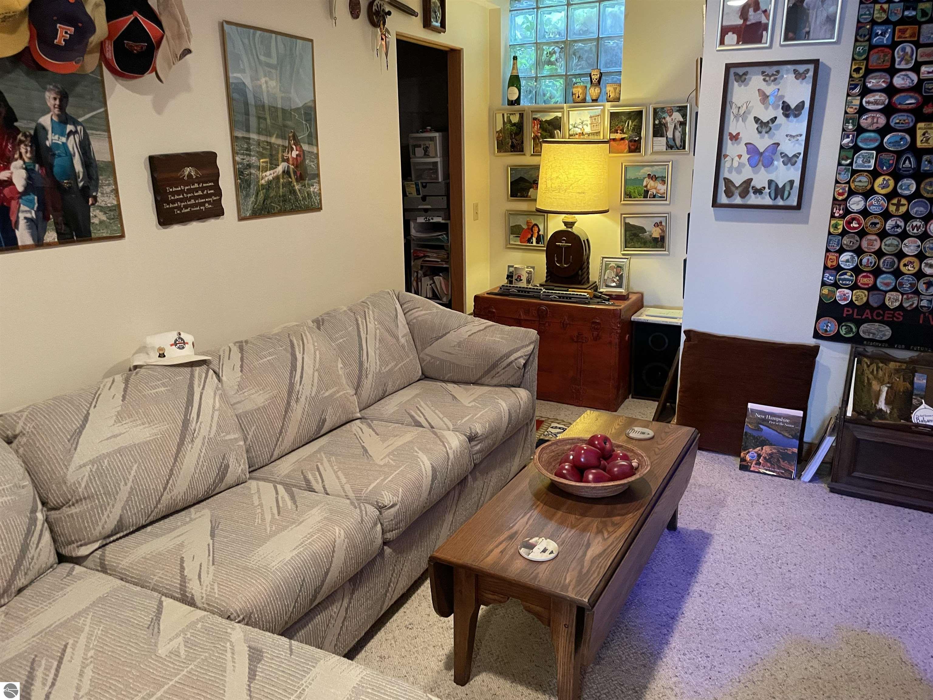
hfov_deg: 67.3
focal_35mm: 26
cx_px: 466
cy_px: 350
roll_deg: -0.1
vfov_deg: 53.1
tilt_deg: -15.1
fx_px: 701
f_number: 1.6
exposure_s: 1/40
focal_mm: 4.2
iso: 400
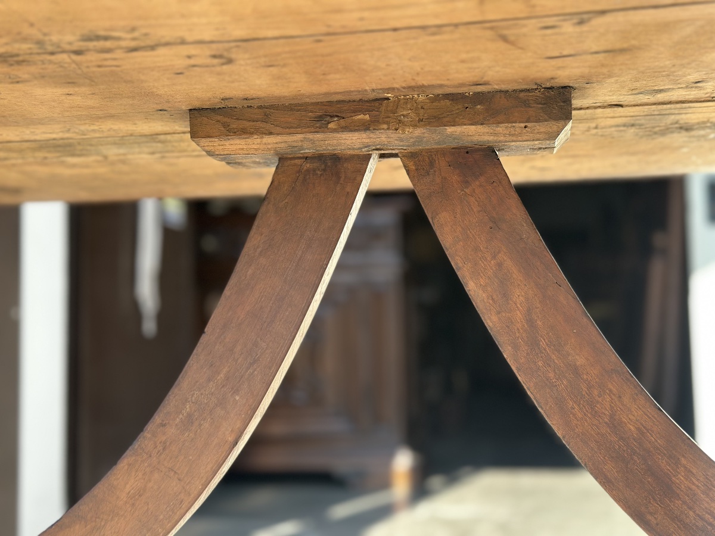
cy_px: 268
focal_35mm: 48
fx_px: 991
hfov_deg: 39.7
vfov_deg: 30.3
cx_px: 358
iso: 80
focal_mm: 6.86
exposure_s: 1/659
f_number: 1.78
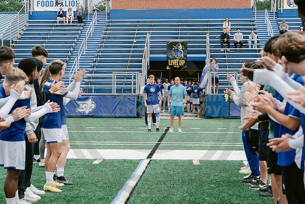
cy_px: 102
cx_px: 152
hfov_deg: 28.8
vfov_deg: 19.5
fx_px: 593
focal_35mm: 70
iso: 400
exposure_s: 1/500
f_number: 5.6
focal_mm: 70
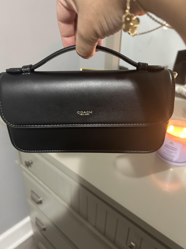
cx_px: 93
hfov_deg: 53.1
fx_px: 186
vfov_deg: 67.3
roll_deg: -0.4
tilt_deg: -28.9
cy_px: 124
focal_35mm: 26
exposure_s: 1/30
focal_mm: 5.7
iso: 500
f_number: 1.5
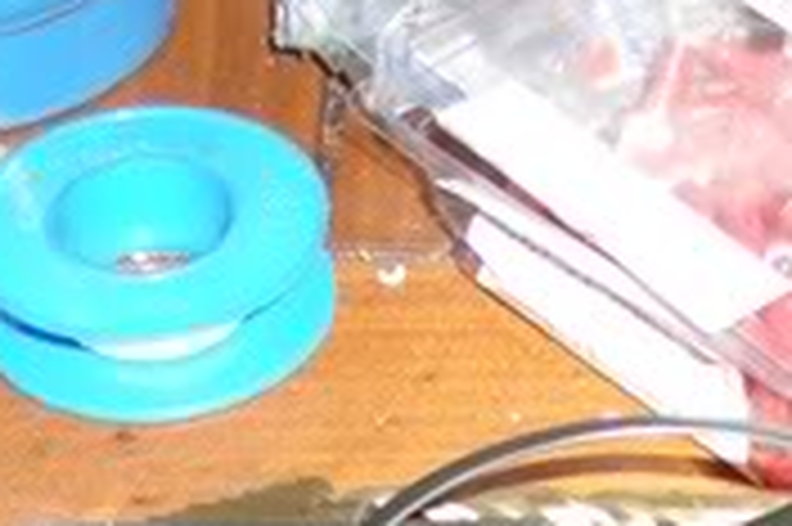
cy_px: 1097
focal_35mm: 156
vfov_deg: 8.3
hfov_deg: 12.9
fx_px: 3429
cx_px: 909
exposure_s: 1/60
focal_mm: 7.1
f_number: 2.8
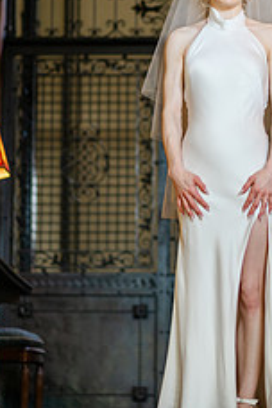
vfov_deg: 12.2
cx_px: 217
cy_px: 104
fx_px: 1904
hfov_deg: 8.2
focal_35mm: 168
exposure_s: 1/160
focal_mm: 85
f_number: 1.8
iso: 400
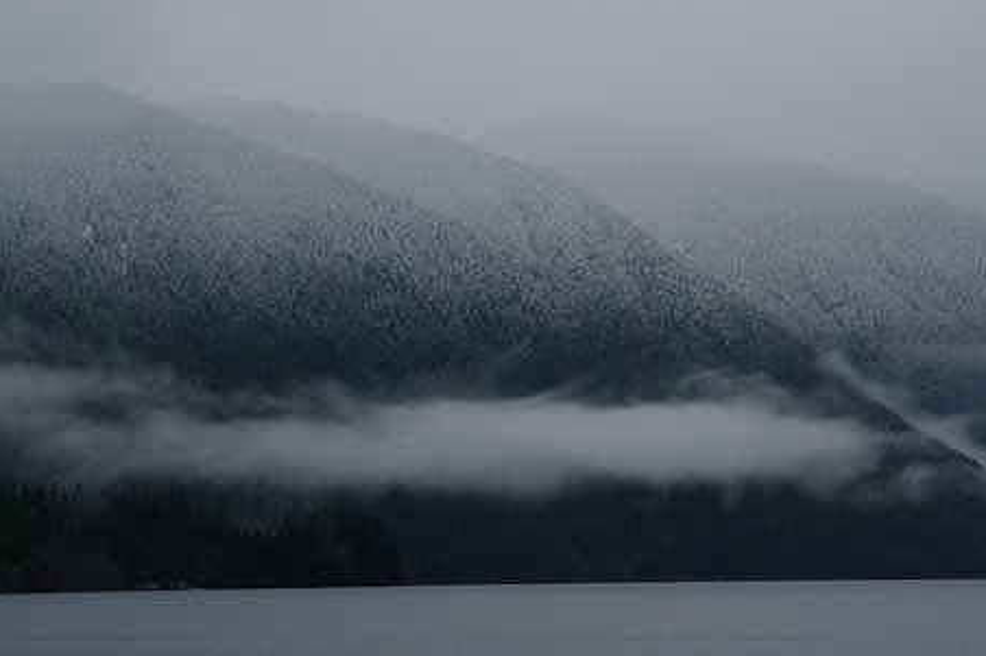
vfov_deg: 11.5
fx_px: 3258
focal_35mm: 119
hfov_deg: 17.2
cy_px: 315
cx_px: 484
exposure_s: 1/200
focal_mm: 70
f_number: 16
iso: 400
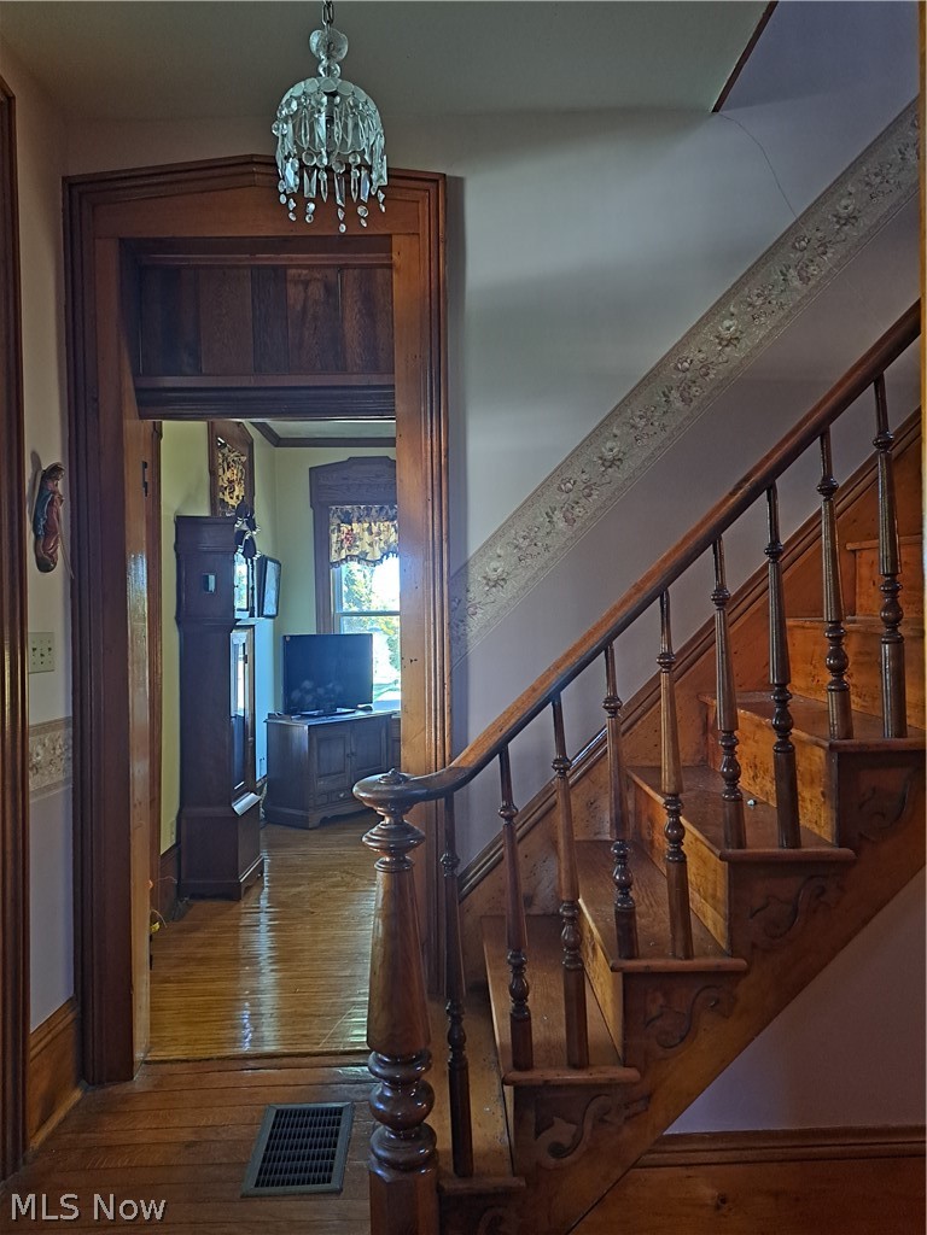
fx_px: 857
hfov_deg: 56.8
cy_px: 618
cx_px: 464
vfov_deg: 71.6
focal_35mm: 24
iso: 400
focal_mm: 5.23
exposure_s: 1/24
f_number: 1.8
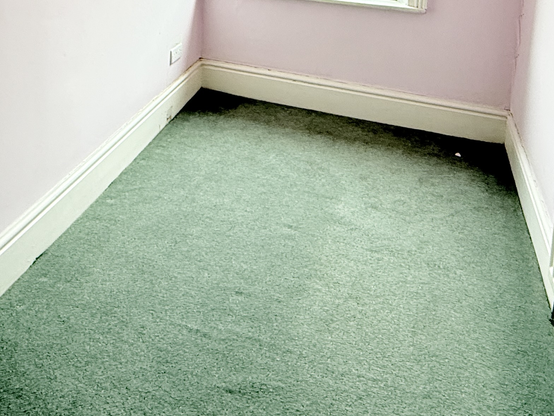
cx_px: 232
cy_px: -61
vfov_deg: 33.6
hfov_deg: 51.1
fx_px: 576
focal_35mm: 36
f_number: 2.2
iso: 250
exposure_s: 1/99
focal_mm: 2.22
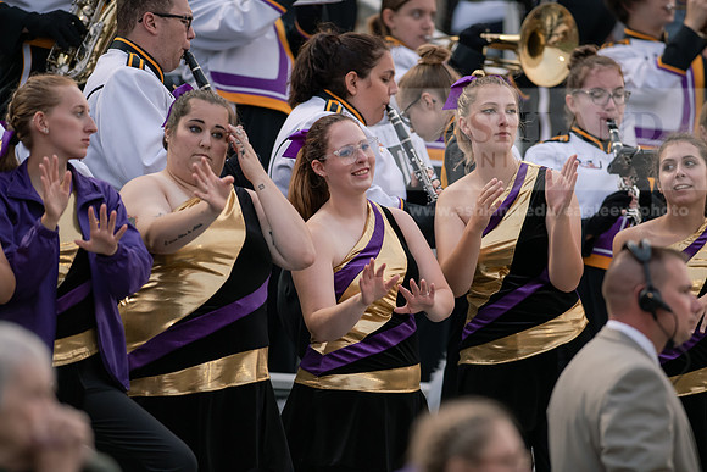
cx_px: 354
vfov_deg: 4.6
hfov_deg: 6.9
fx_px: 5893
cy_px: 236
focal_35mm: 300
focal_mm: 300
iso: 1600
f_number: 3.5
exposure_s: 1/1000
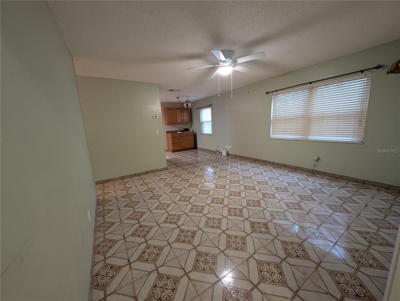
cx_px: 200
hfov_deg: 110.5
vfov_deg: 94.6
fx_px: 139
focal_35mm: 12
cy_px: 150
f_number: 1.95
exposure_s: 1/24
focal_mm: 2.23
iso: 323
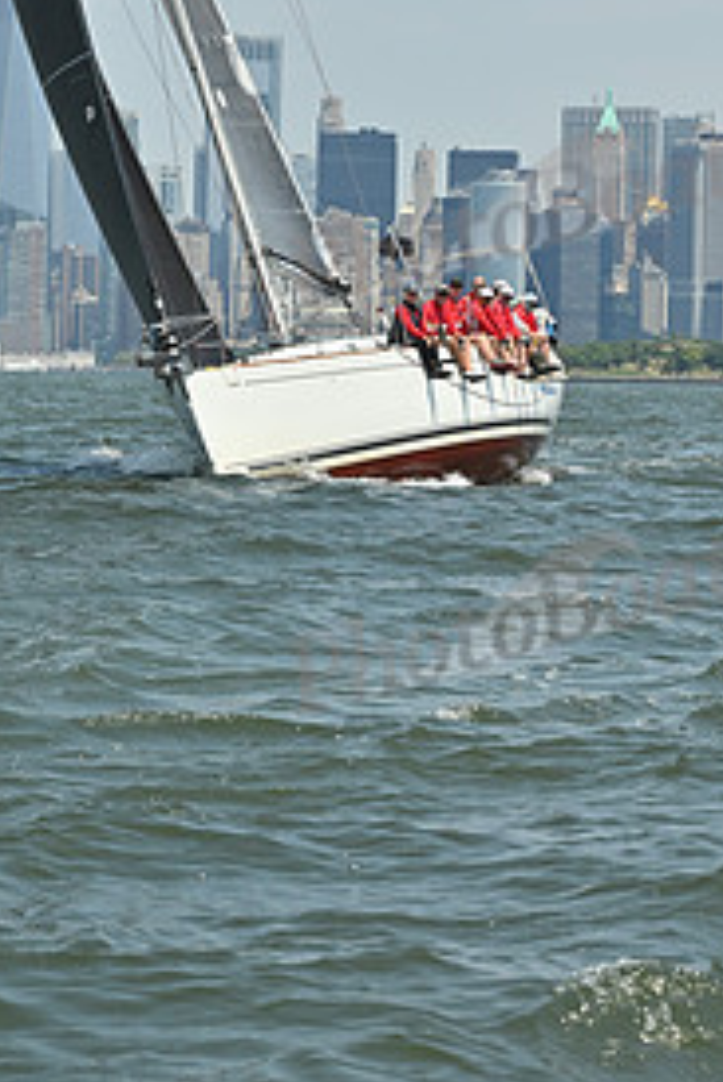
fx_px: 5475
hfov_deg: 7.5
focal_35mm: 182
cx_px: 85
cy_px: 63
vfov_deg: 11.2
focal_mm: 86
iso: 320
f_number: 8
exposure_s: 1/1250
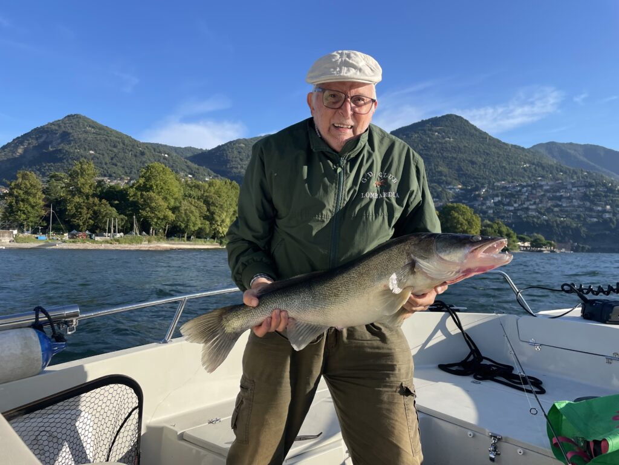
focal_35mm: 26
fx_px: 465
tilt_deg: +2.2
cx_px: 310
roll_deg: -2.0
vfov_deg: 53.1
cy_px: 232
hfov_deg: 67.3
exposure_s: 1/1887
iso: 32
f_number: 1.6
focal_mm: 4.2
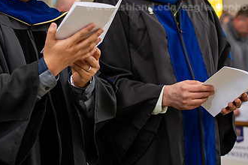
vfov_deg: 11.1
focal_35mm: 123
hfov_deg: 16.5
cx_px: 52
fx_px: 847
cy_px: 23
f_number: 3.5
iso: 1250
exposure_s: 1/200
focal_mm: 70
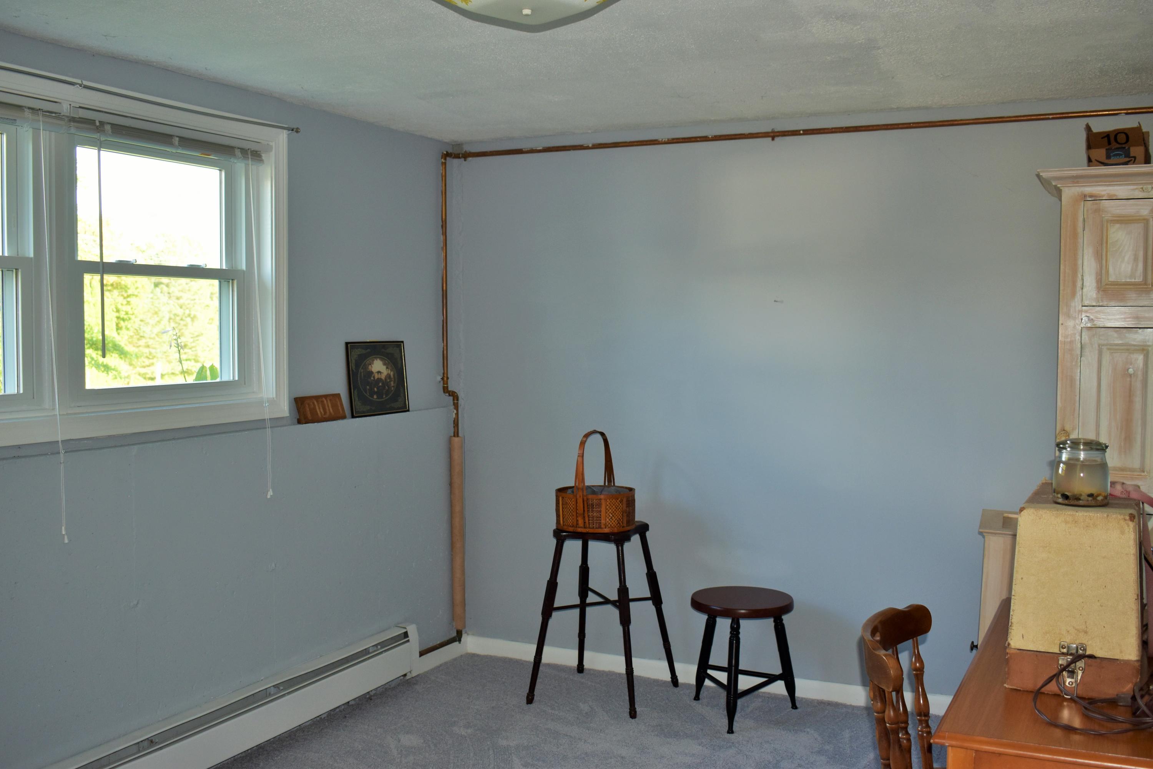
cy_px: 384
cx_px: 576
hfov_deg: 53.1
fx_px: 1153
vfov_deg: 36.9
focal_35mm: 36
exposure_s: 1/60
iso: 360
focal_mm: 24
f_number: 3.8
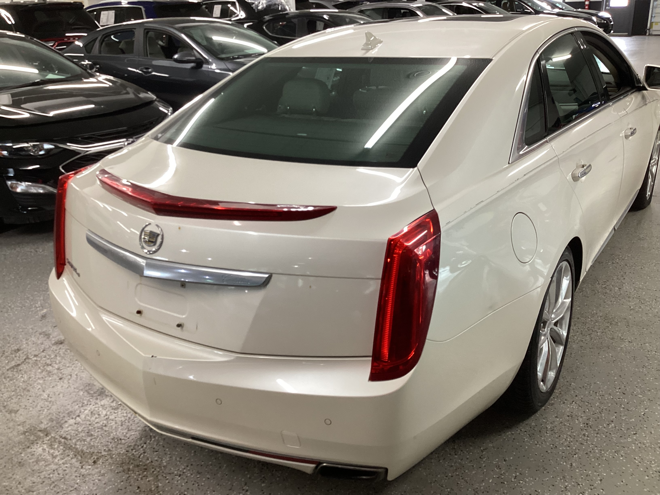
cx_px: 330
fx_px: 591
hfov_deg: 58.4
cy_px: 248
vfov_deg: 45.4
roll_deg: +2.1
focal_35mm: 31
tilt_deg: -24.6
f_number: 2.4
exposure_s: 1/50
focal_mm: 3.3
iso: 125
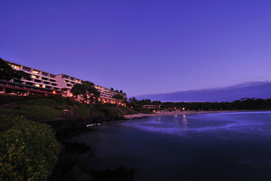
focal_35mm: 14
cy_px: 90
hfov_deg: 104.3
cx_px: 136
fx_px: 105
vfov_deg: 81.2
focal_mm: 14
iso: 200
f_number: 11
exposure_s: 8
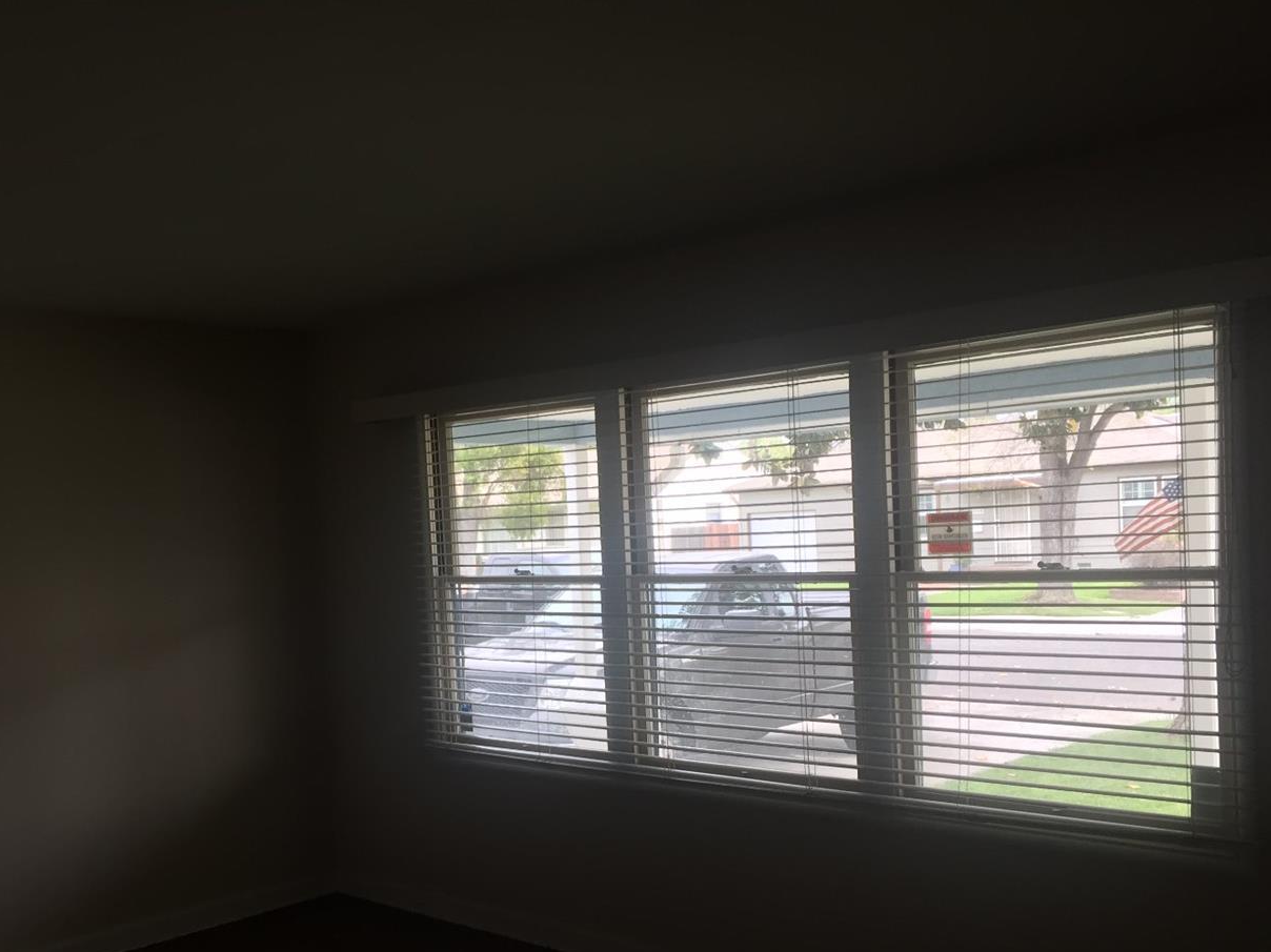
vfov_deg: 39.4
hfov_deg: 51.2
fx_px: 1321
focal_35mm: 36
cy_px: 589
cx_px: 532
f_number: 2.2
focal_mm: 4.15
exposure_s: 1/120
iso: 50
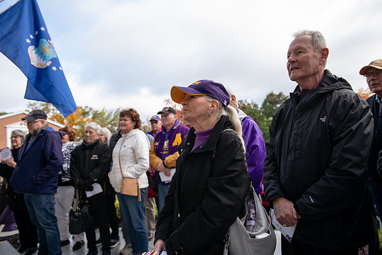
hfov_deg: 69.4
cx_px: 191
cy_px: 128
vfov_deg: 49.6
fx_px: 276
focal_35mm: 26
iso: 160
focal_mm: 26
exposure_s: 1/320
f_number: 3.5
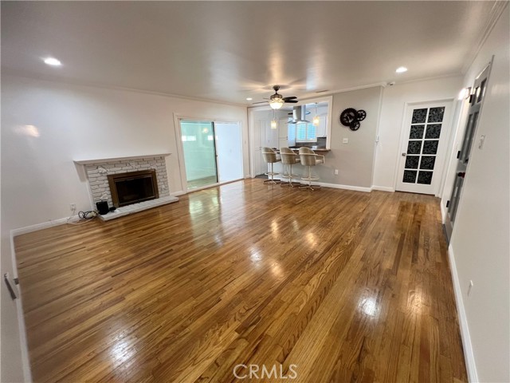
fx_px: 192
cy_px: 192
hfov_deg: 106.2
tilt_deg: -15.3
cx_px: 255
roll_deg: +1.6
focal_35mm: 13
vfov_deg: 89.9
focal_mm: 1.57
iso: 125
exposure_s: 1/60
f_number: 1.8
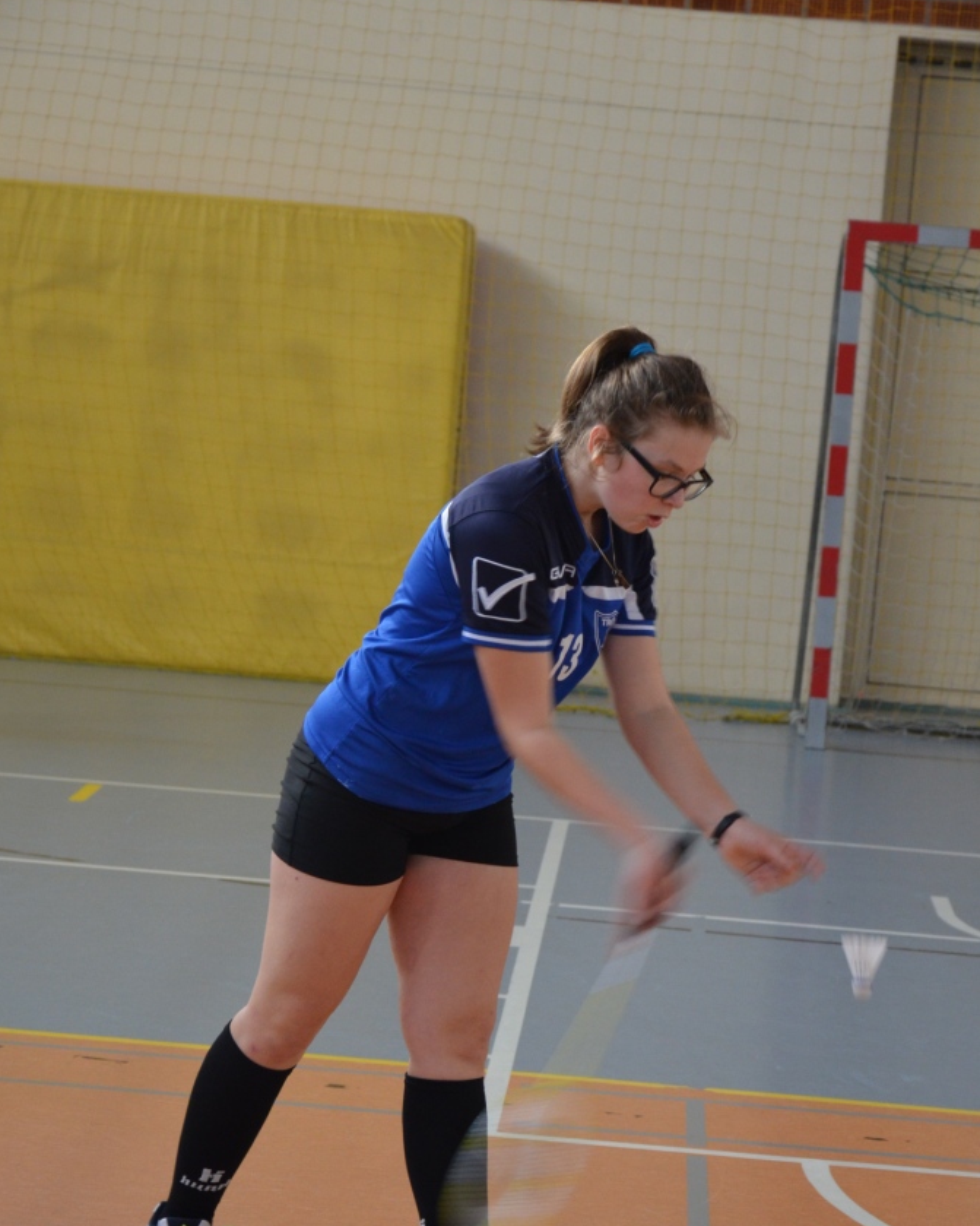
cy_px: 735
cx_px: 486
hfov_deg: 12.0
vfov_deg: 15.0
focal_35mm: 129
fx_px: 4662
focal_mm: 75
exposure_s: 1/100
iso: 1600
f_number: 5.3
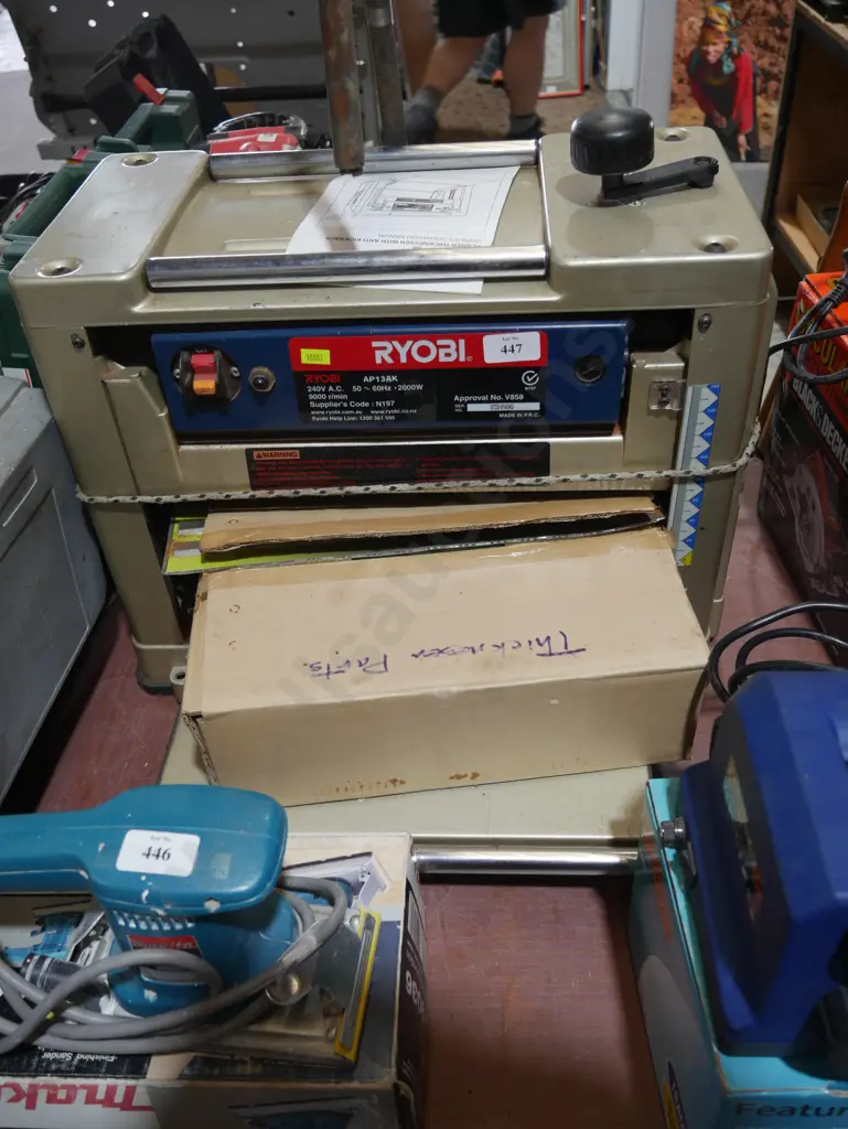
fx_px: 979
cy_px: 564
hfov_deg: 46.8
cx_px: 424
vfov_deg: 59.9
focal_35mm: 30
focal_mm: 15
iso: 200
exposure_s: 1/60
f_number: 3.6
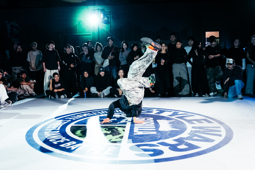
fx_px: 246
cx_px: 120
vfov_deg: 38.1
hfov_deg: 54.7
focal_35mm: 35
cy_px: 85
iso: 3200
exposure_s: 1/800
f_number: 2.8
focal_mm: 30
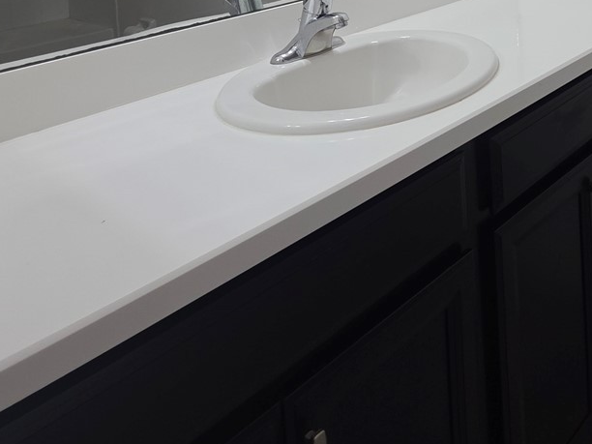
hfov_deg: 46.8
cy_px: -114
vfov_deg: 32.7
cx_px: 565
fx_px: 581
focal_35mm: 34
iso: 100
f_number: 1.9
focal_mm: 2.2
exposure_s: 1/120
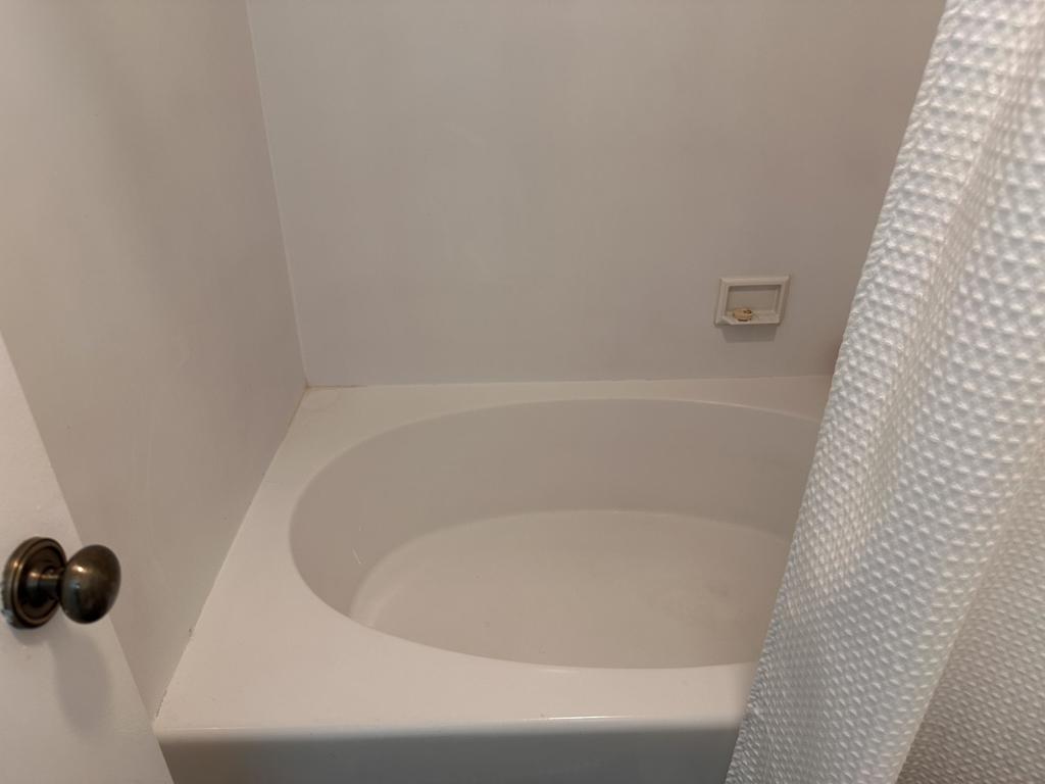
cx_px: 522
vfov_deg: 56.8
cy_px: 392
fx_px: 725
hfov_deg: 71.6
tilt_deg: -29.2
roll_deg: -0.5
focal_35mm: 24
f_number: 1.78
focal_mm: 6.86
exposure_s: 1/60
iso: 125
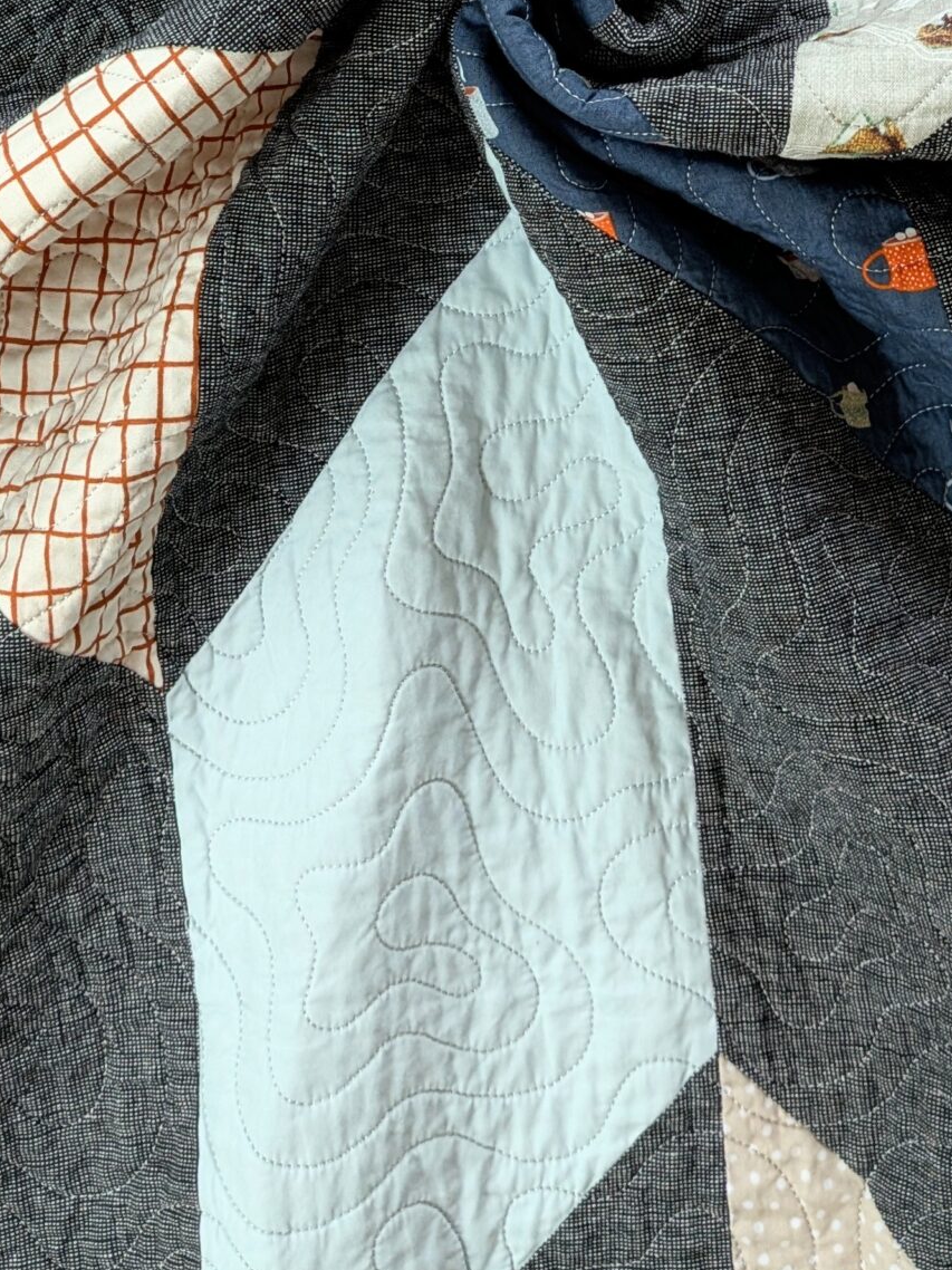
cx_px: 585
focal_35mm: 54
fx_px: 1981
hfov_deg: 26.9
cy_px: -26
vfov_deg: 32.4
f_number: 1.7
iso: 168
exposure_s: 1/33
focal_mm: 4.53
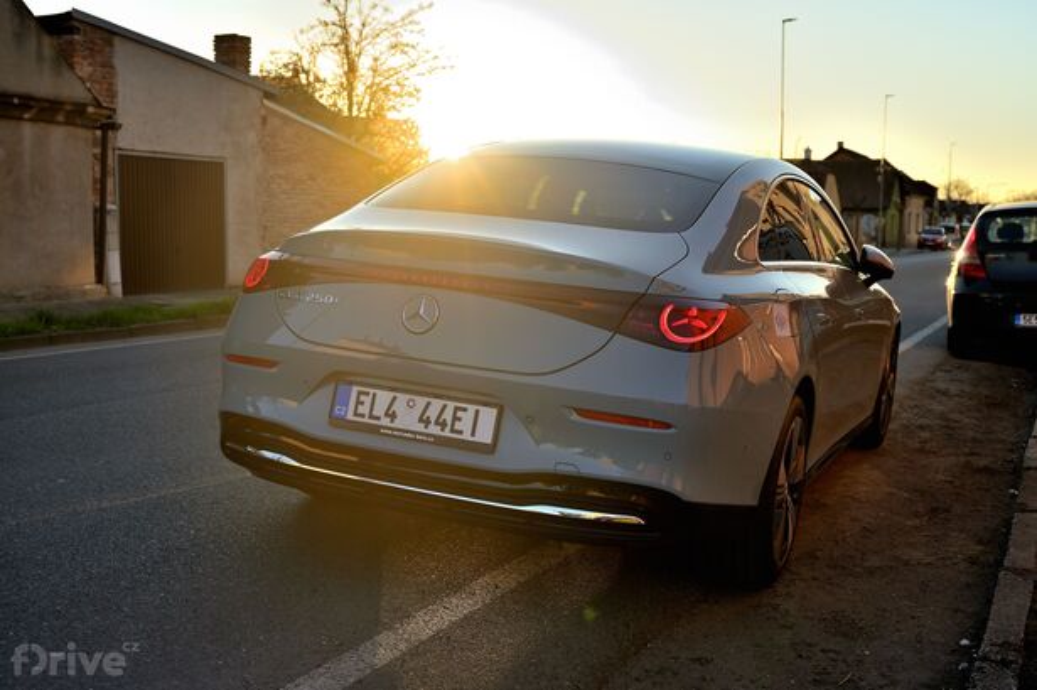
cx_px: 518
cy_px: 345
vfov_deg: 32.6
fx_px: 1180
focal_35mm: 41
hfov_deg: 47.4
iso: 100
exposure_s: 1/320
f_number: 4
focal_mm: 41
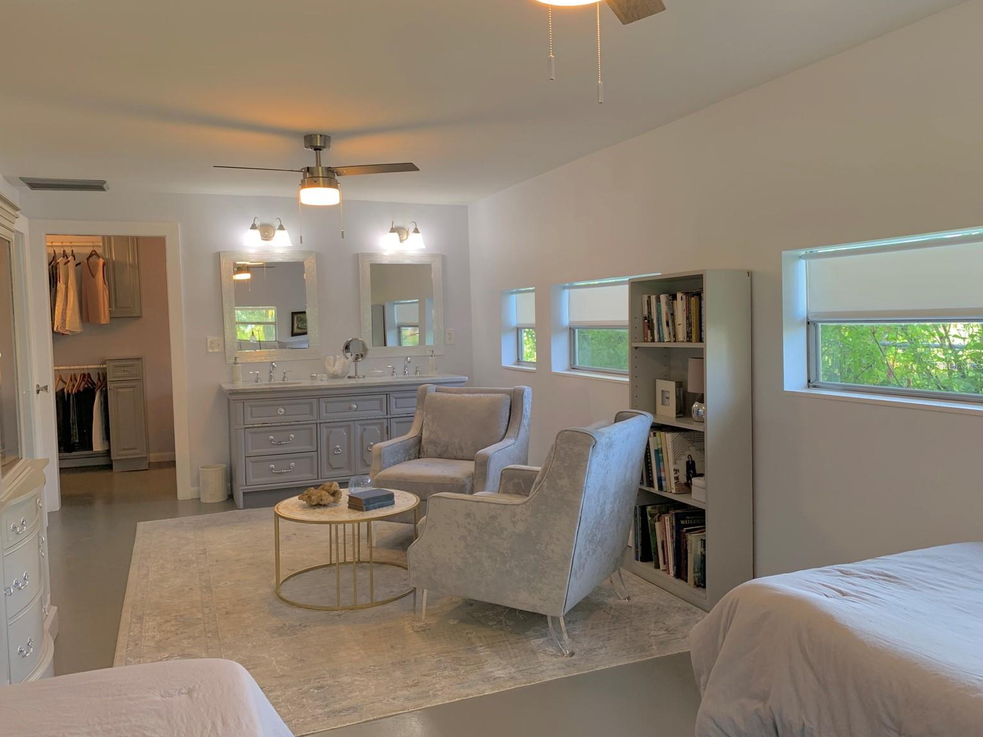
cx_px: 476
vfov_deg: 51.4
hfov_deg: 65.3
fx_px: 767
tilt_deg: -2.7
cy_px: 364
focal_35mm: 27
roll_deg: +1.7
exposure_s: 1/60
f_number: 1.8
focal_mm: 4.25
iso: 80
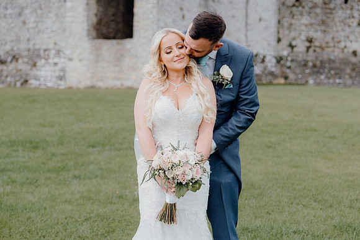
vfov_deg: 19.5
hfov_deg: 28.8
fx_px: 700
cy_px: 120
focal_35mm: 70
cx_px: 180
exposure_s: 1/320
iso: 125
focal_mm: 70
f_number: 3.5
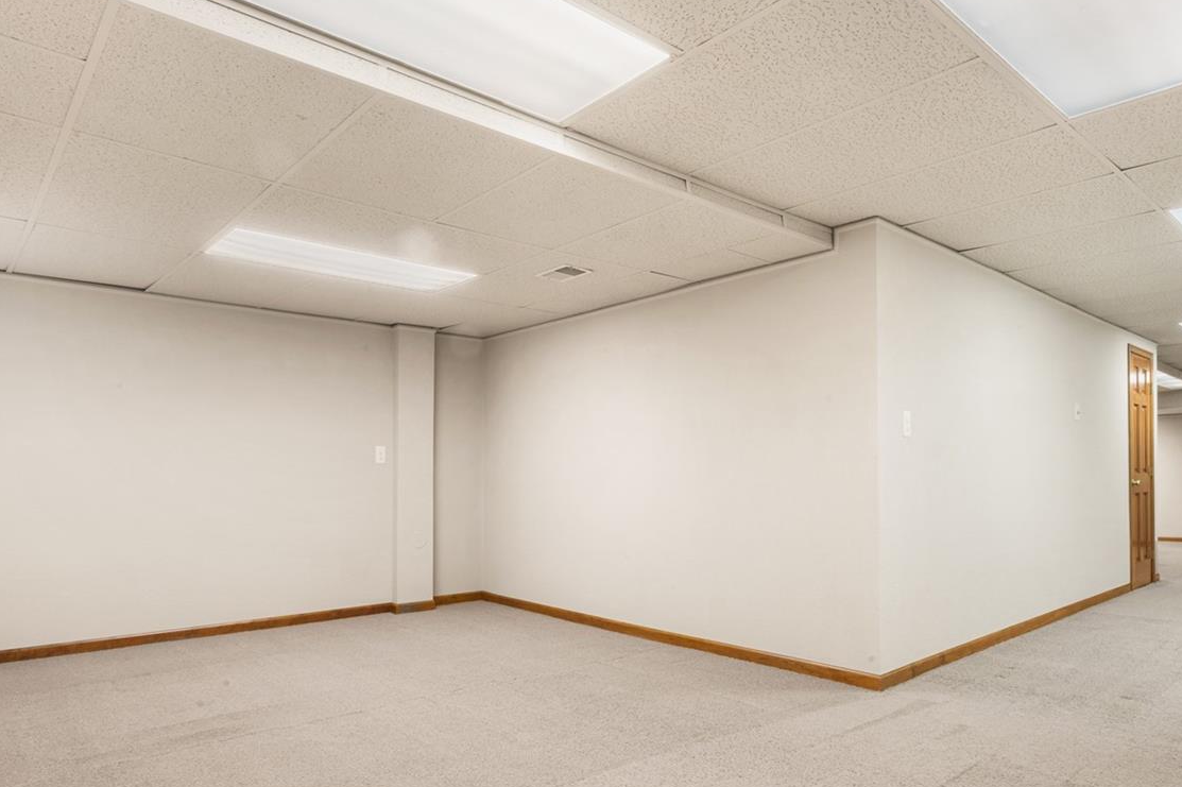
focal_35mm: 23
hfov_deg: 75.5
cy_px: 467
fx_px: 755
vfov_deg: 54.7
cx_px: 695
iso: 100
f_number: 22
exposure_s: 4
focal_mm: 16
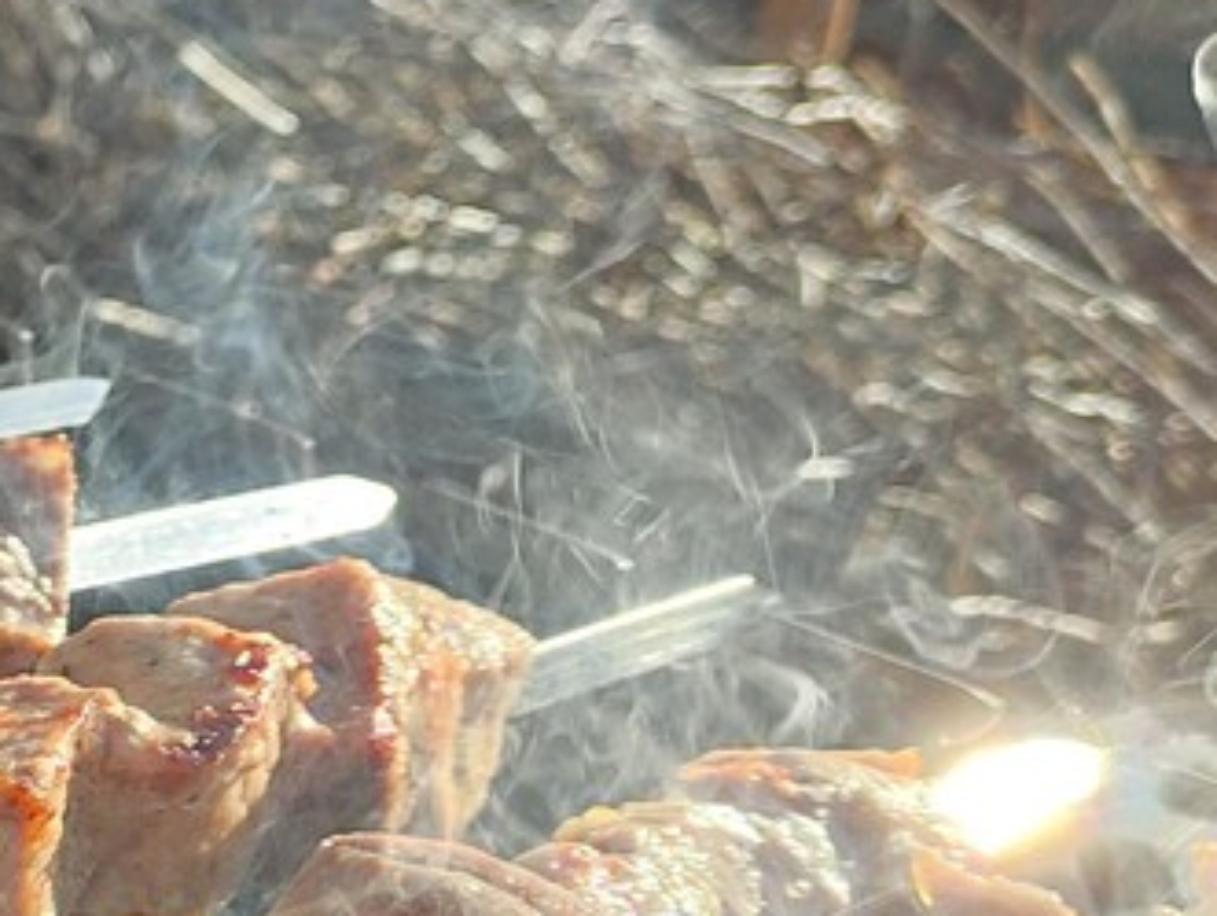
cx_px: -364
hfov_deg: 24.8
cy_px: 776
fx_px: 2393
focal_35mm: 68
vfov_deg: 21.3
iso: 100
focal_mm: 5.43
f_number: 1.89
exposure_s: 1/432
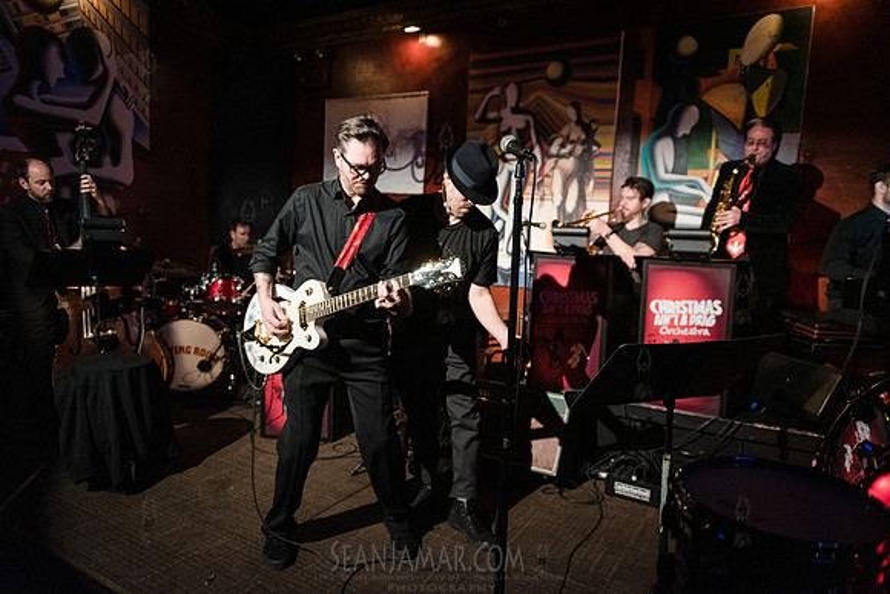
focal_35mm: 24
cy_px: 297
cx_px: 445
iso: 4000
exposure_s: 1/200
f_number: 2.8
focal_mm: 24
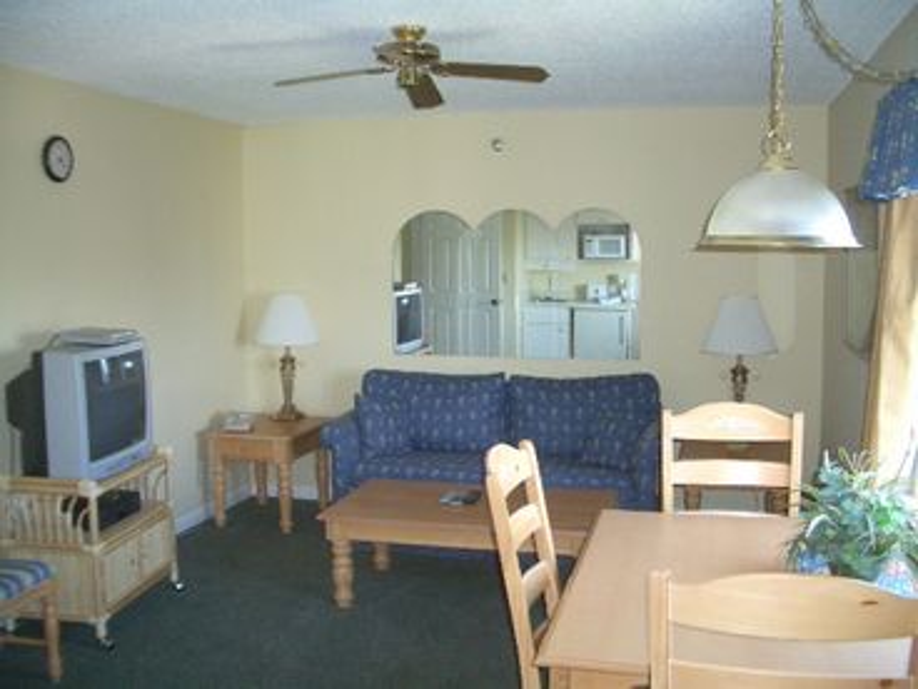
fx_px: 928
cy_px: 344
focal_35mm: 35
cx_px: 459
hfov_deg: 52.6
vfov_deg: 40.7
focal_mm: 5.8
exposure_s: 1/60
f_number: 2.6
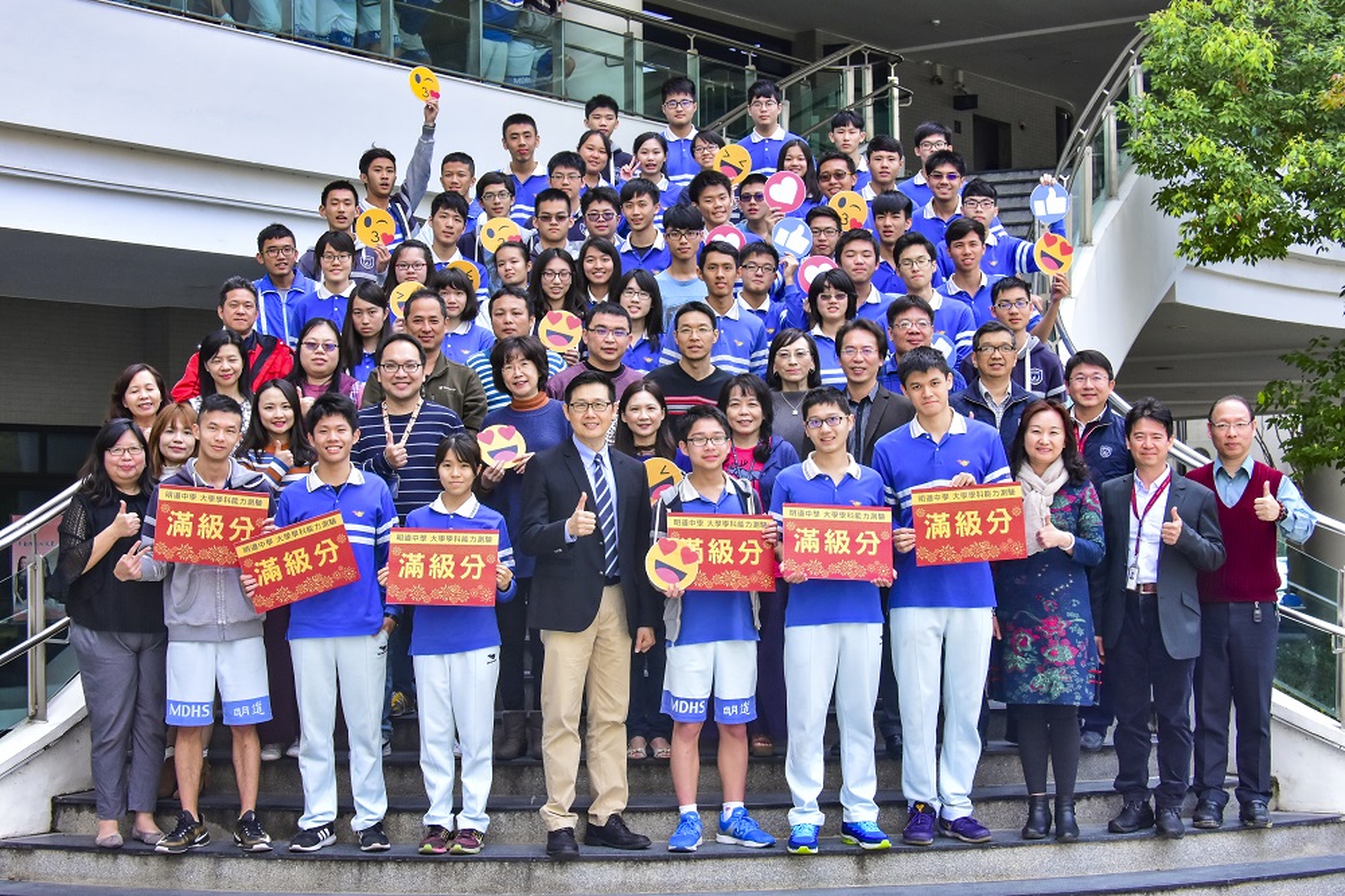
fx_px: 2465
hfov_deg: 30.5
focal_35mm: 66
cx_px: 672
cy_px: 448
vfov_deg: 20.6
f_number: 10
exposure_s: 1/320
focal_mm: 44
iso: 800
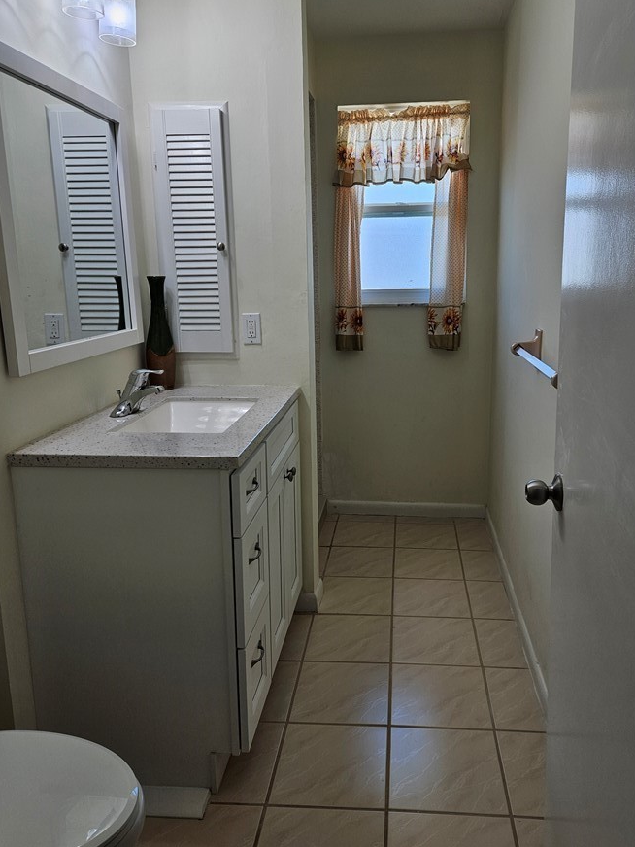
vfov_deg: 65.3
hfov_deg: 51.2
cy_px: 398
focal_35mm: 27
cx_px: 353
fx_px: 660
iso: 40
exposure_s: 1/120
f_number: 1.8
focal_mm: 5.4
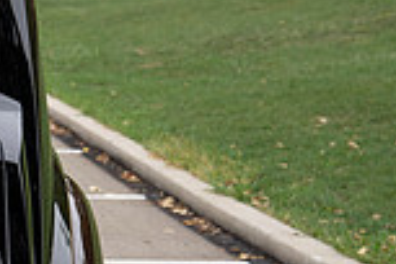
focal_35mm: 193
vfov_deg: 7.1
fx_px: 2123
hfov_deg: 10.1
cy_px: 252
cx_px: -287
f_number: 5.6
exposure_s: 1/320
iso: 200
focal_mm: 51
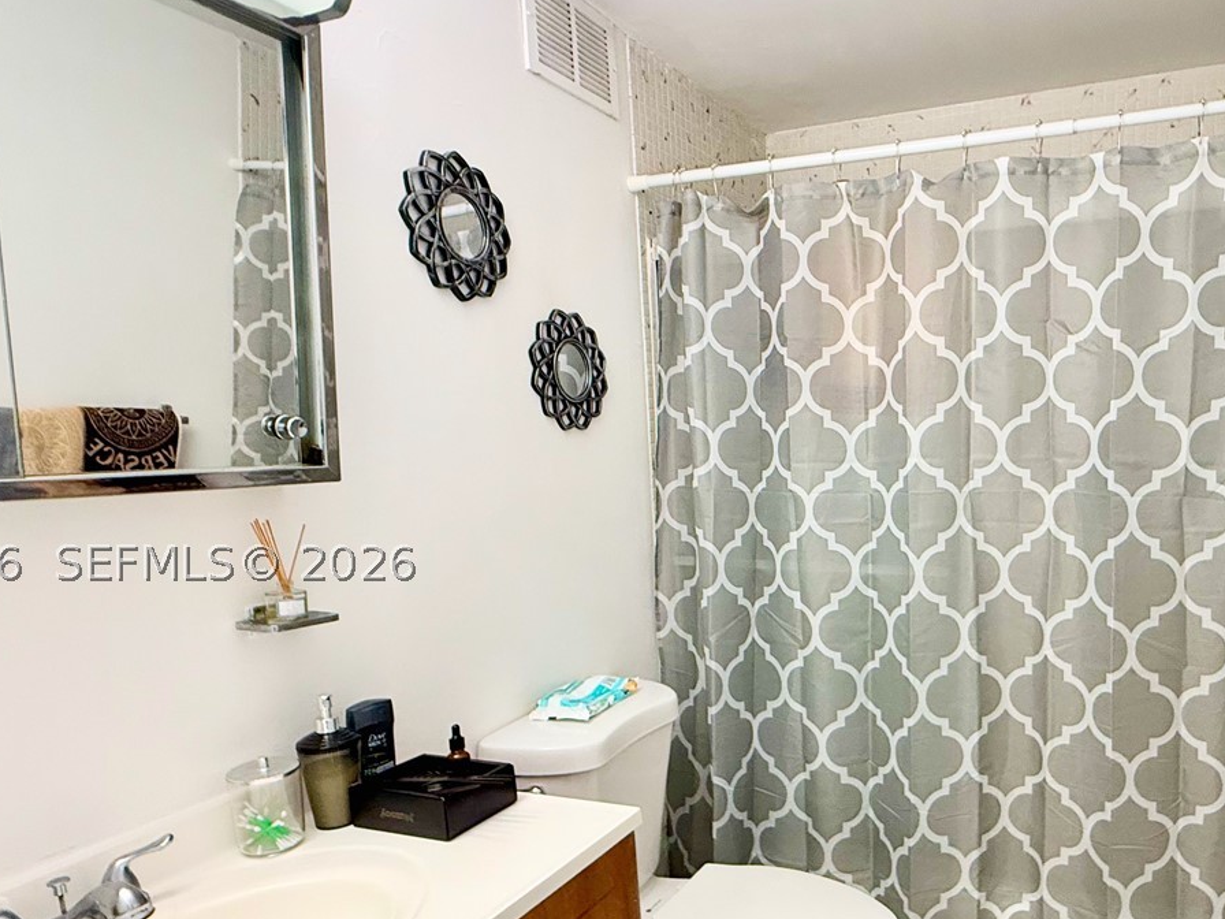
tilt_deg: -8.2
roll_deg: +1.1
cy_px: 562
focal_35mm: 25
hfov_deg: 67.2
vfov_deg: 54.4
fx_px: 885
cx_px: 834
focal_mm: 2.22
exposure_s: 1/96
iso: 320
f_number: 2.2
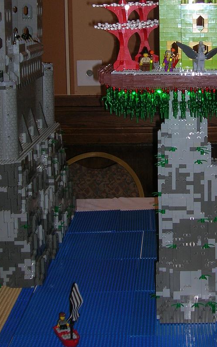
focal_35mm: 73
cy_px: 90
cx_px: 188
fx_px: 690
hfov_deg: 17.6
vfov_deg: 27.8
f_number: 3.1
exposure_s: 1/60.1
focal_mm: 7
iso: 50
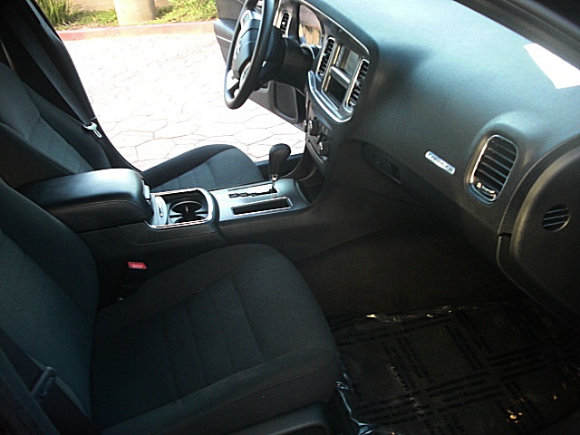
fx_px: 603
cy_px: 218
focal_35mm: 36
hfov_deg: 51.4
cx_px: 290
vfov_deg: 39.7
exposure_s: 1/80
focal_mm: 6.3
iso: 200
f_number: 2.8
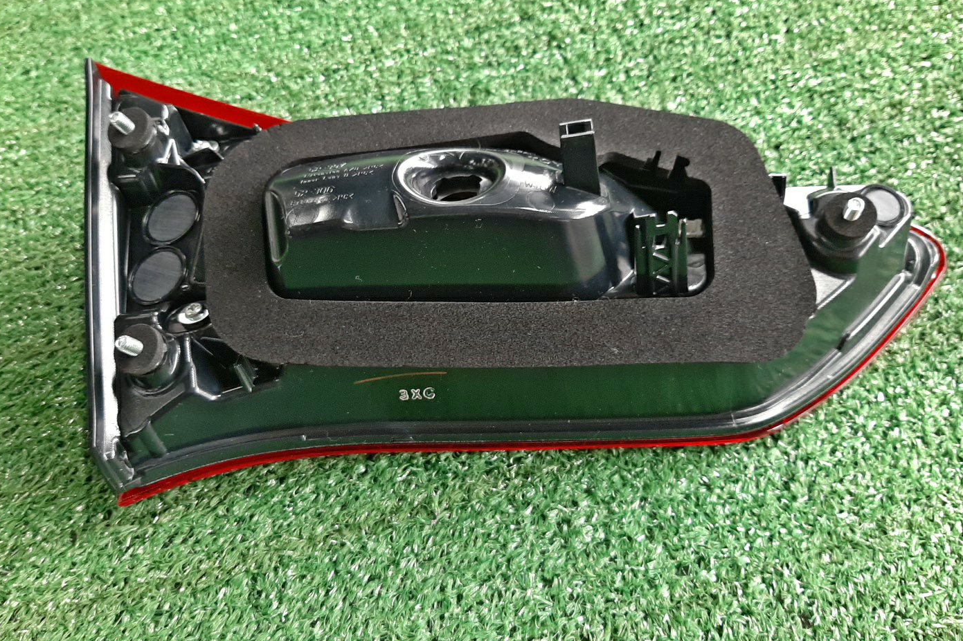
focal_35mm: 28
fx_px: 749
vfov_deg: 46.4
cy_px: 322
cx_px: 481
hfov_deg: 65.5
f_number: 1.7
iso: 173
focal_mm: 3.93
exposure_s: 1/50
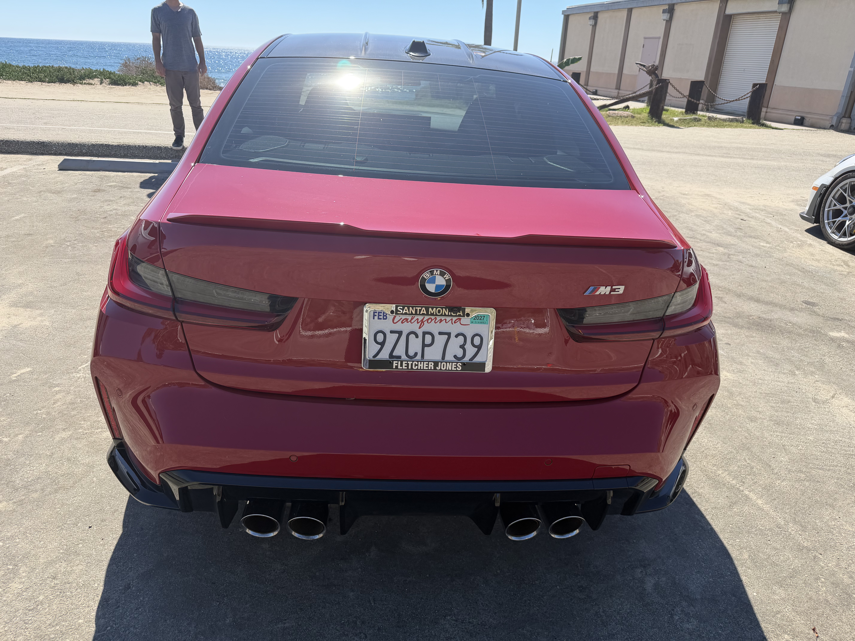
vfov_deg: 56.8
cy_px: 320
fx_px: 593
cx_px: 428
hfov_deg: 71.6
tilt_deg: -23.9
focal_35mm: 24
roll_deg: -2.7
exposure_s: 1/2370
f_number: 1.78
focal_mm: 6.76
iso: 80
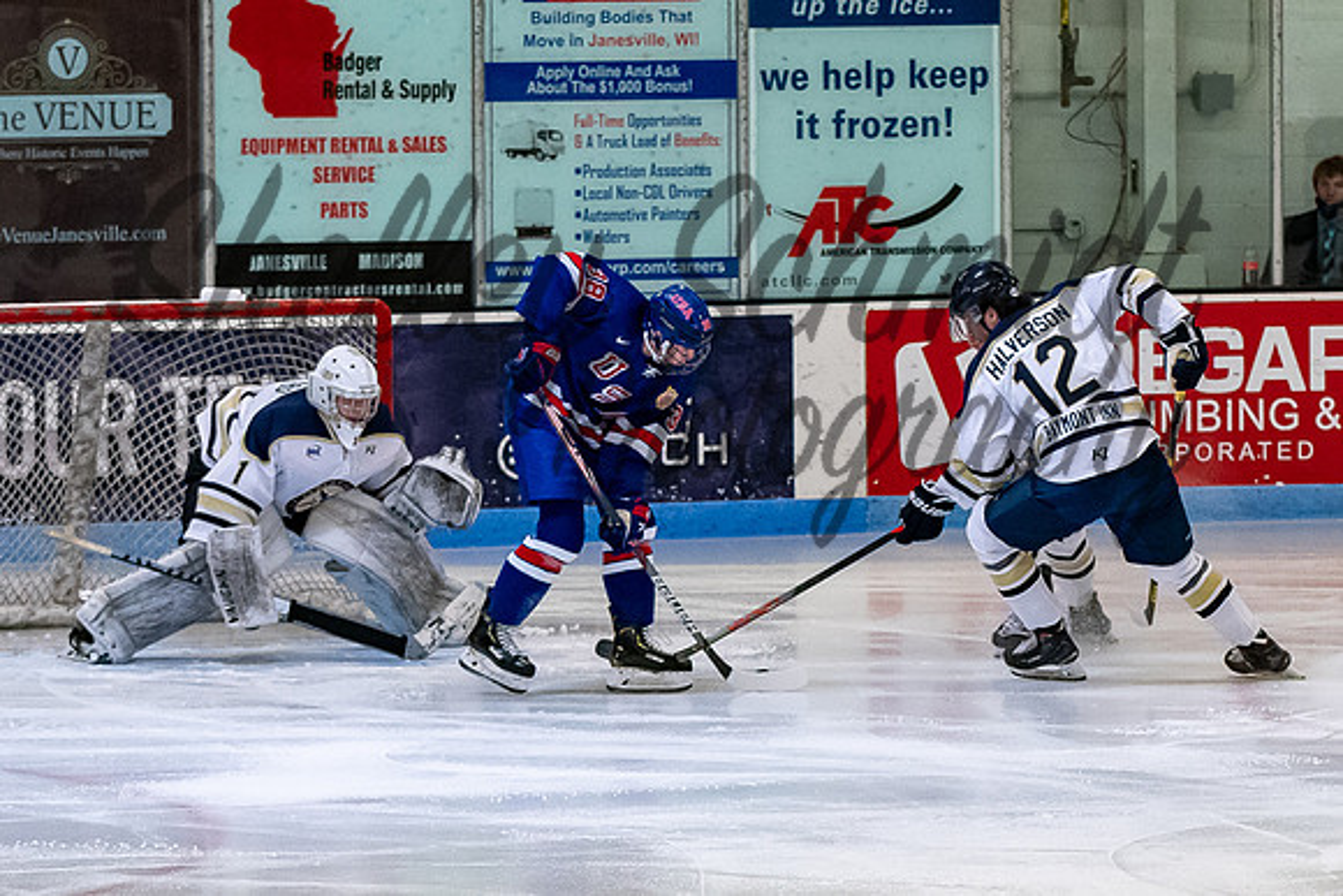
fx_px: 10464
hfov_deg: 7.3
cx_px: 725
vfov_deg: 4.9
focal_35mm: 280
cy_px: 436
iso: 2000
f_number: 3.2
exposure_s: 1/800
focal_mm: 105
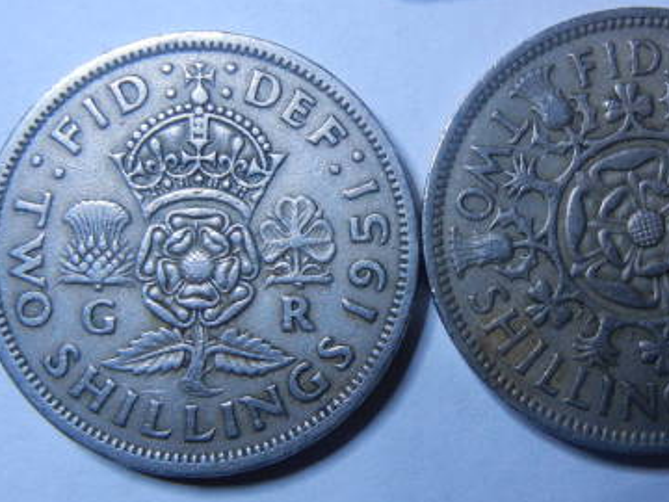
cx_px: 431
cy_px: 264
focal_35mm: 50
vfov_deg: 29.1
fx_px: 966
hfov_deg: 37.9
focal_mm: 5.4
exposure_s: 1/95.6
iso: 160
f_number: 3.5
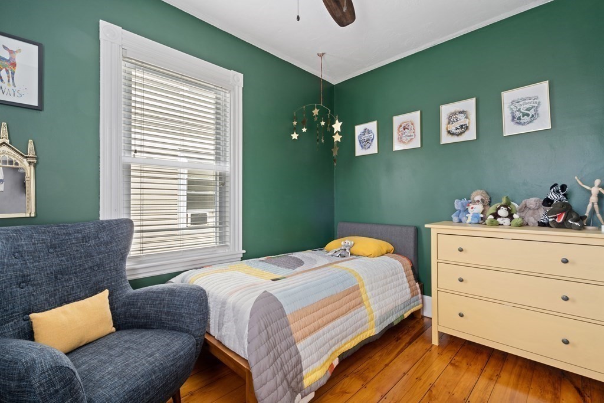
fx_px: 268
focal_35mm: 16
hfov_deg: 96.7
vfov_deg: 73.8
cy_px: 202
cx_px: 302
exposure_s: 1/2
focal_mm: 16
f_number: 11
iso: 800
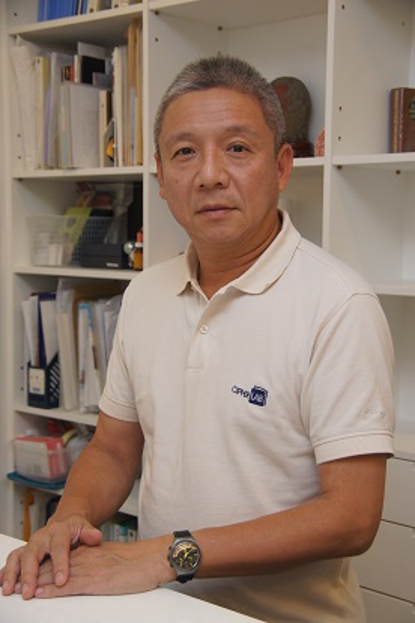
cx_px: 208
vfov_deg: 37.9
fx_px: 908
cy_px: 312
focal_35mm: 52
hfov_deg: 25.8
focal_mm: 35
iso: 200
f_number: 4.5
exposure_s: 1/60
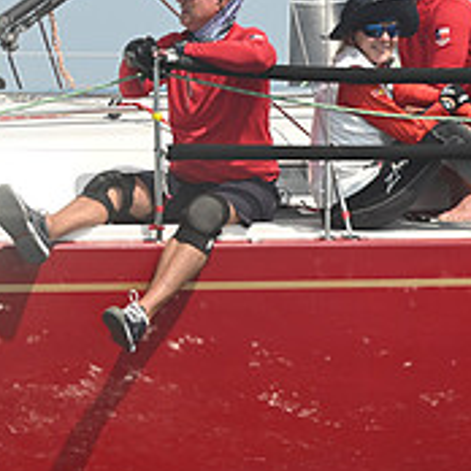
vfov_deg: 7.2
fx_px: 3756
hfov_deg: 7.1
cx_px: 704
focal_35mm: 244
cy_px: 166
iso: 320
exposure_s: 1/1250
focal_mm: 86
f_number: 7.1
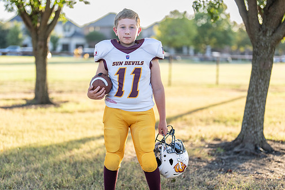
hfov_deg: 32.4
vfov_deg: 21.9
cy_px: 109
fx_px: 491
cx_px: 145
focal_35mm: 62
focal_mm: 50
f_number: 1.2
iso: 100
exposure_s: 1/1250
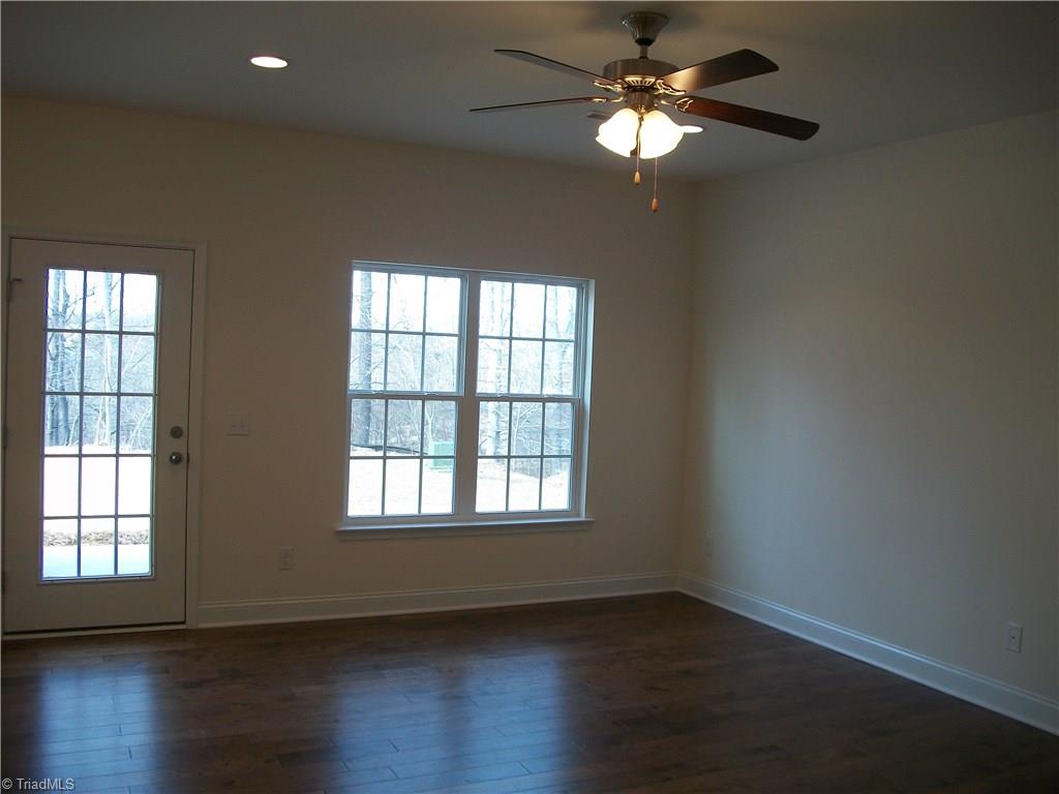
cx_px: 530
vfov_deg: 44.2
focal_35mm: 32
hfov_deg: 56.8
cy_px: 397
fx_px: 979
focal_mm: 5.7
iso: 80
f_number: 2.9
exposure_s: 1/50
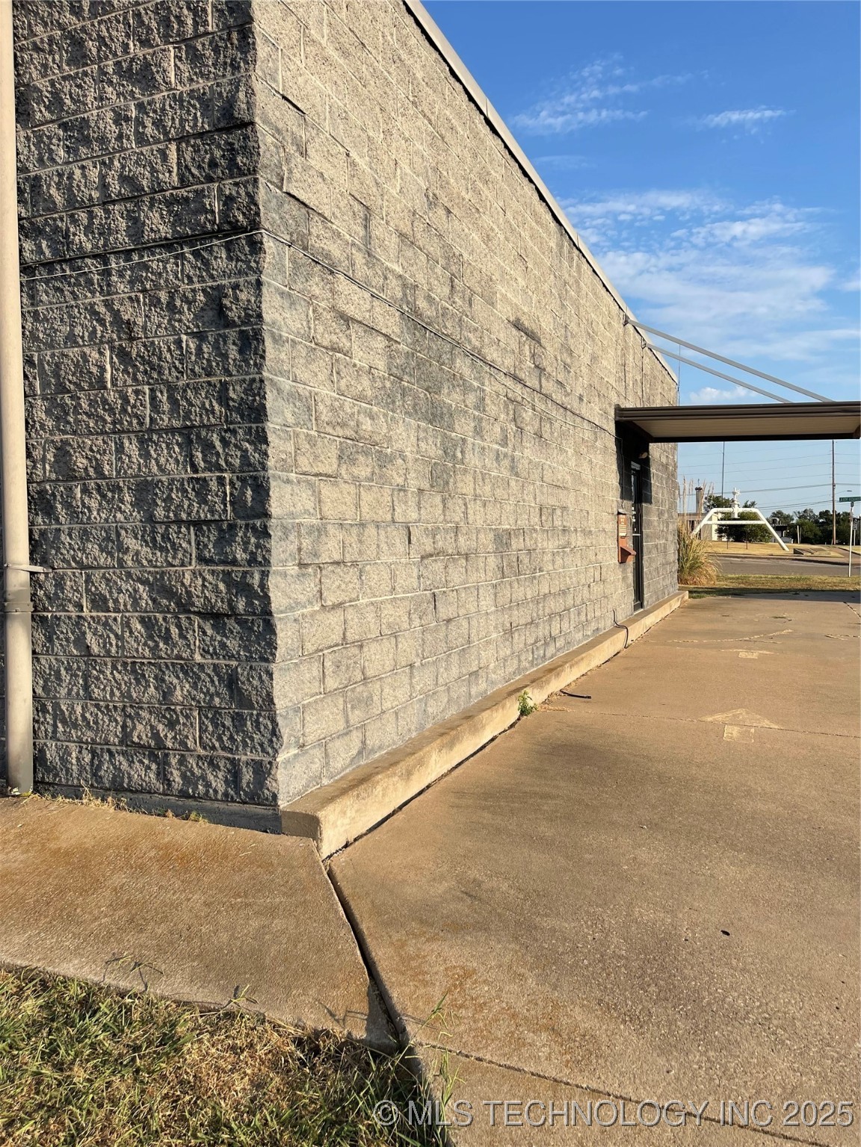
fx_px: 829
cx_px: 430
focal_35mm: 25
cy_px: 574
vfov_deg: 69.4
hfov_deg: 54.9
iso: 32
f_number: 1.6
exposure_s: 1/2924
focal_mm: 5.1
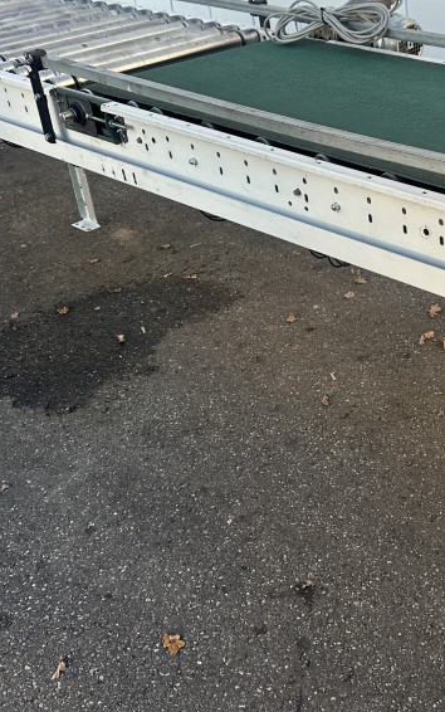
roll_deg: +2.2
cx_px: 441
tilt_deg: -29.7
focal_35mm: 46
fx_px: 892
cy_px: 303
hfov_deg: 26.6
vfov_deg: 43.4
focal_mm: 6.86
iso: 80
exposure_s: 1/962
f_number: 1.78
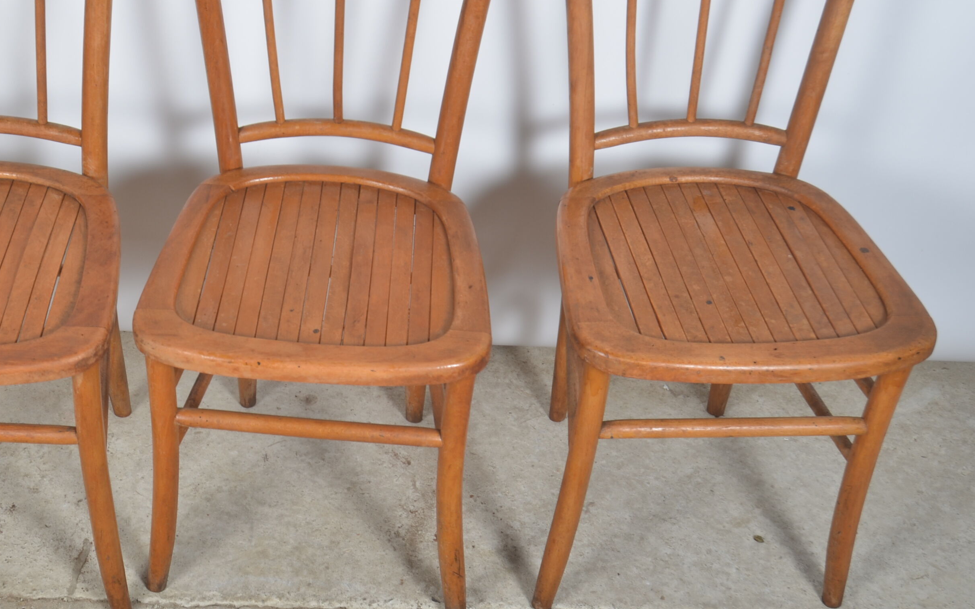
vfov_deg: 25.3
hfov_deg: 39.1
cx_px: 325
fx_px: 1355
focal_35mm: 51
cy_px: 244
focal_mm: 22
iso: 100
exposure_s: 1/125
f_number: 11
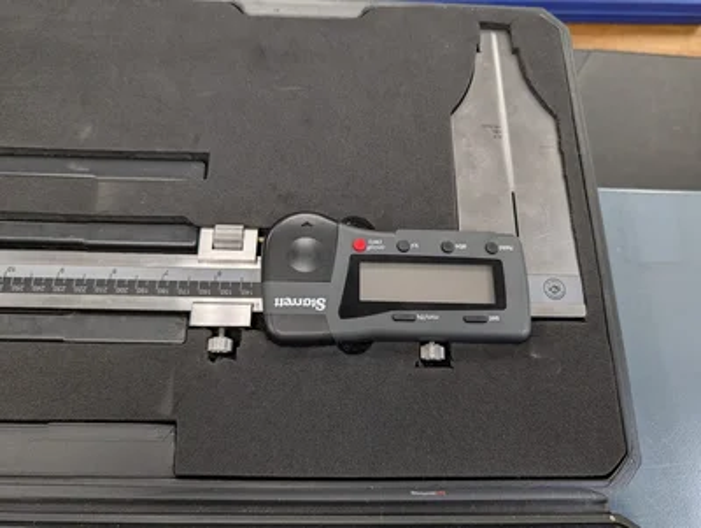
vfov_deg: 56.9
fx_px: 487
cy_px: 264
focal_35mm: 24
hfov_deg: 71.5
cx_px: 350
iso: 136
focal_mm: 6.9
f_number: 1.68
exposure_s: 1/120
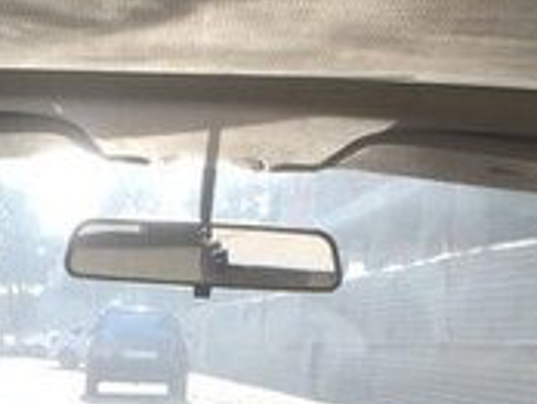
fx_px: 1709
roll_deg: -0.8
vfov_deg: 12.8
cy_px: 612
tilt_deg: -9.6
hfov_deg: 17.8
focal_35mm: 110
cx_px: 194
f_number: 2.2
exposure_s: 1/228
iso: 32
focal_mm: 4.15
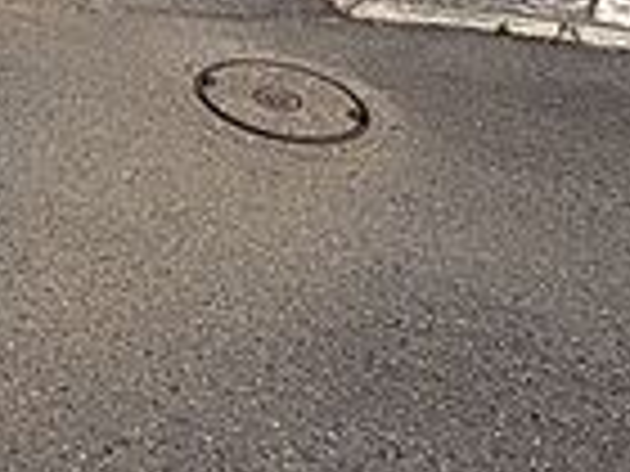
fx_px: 1092
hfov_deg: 27.3
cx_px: -176
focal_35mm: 60
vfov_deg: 17.8
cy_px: -450
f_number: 2.2
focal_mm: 2.22
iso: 50
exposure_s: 1/2674
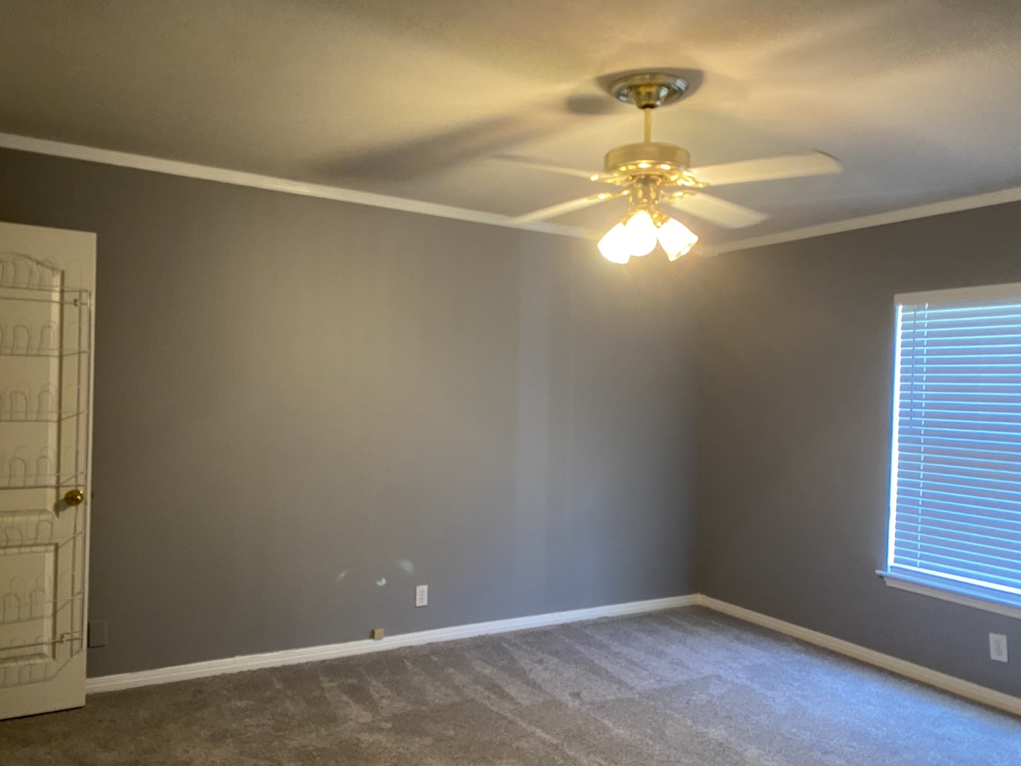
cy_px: 393
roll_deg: -1.7
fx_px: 796
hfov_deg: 65.3
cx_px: 498
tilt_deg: -0.4
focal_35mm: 27
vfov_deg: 51.3
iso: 250
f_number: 1.8
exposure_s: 1/60
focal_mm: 4.25
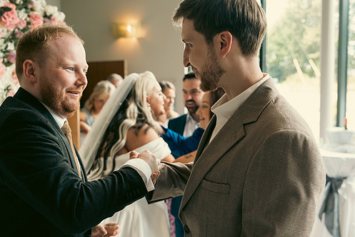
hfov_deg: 46.4
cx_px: 186
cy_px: 133
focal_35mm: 42
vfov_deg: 31.9
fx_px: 414
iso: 640
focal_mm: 36
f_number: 3.5
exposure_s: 1/160
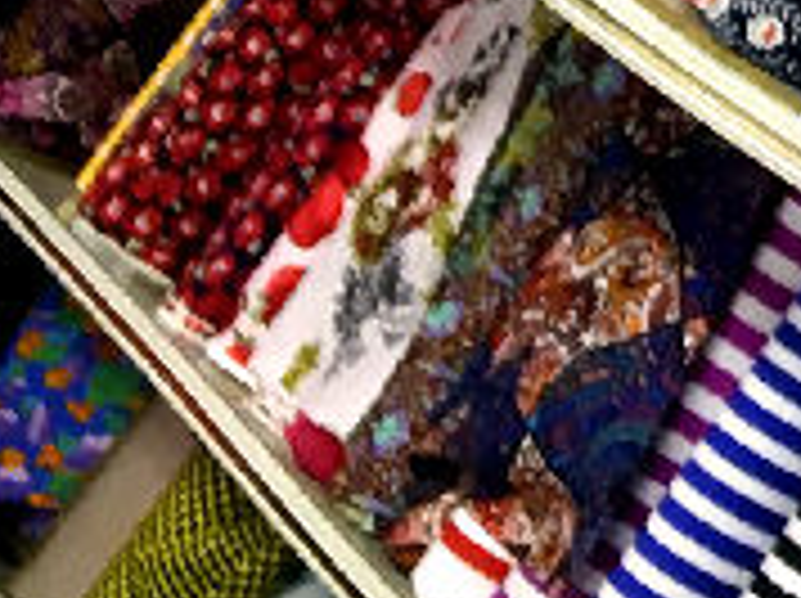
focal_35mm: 196
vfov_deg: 7.2
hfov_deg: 8.3
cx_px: 2516
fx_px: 4529
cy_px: -697
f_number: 2.2
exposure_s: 1/33
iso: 32
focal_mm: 4.15
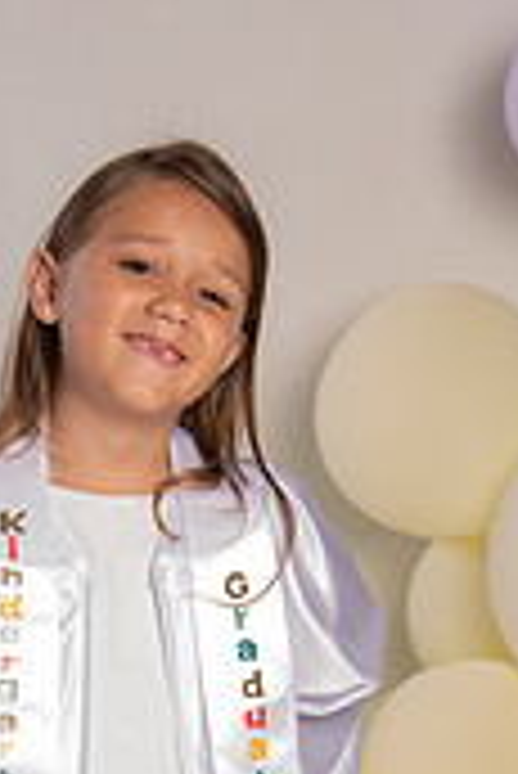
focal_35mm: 131
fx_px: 2822
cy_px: 792
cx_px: 63
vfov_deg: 15.3
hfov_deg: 10.4
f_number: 4.5
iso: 50
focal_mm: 50
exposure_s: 1/80
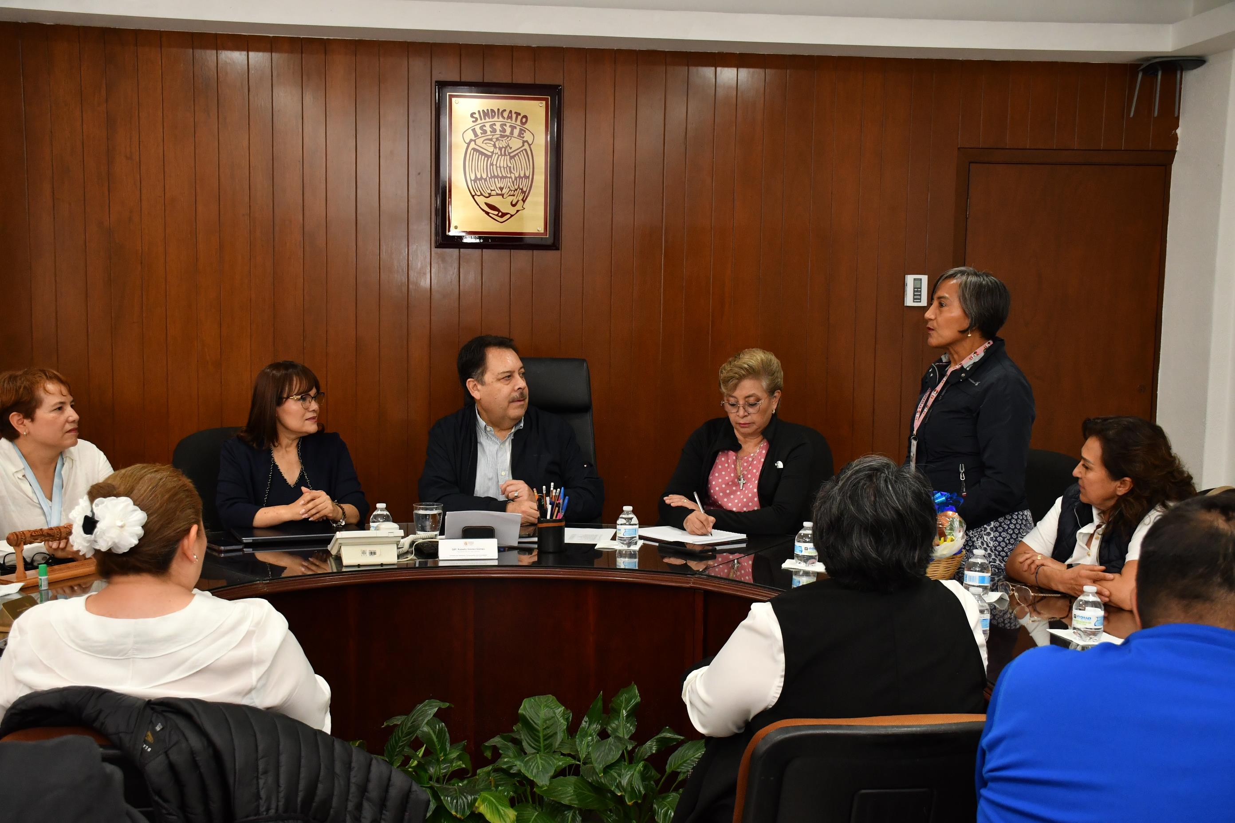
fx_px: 1338
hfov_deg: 49.6
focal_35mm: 39
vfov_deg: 34.2
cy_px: 412
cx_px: 618
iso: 1250
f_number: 5.6
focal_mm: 26
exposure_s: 1/100
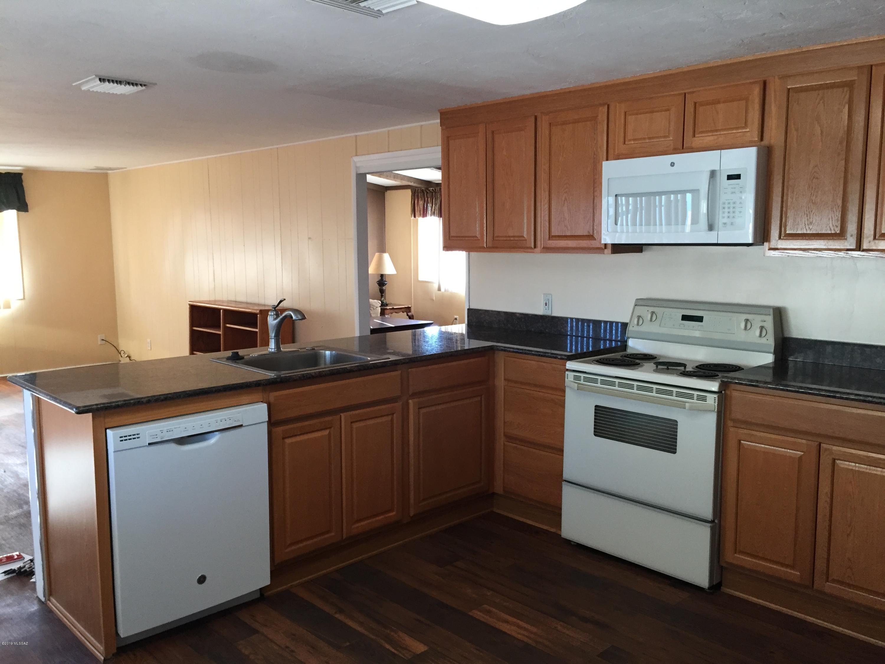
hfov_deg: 61.7
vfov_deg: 48.2
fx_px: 741
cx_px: 442
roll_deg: -0.6
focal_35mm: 29
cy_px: 332
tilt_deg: -6.9
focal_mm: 4.15
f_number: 2.2
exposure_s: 1/30
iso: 50
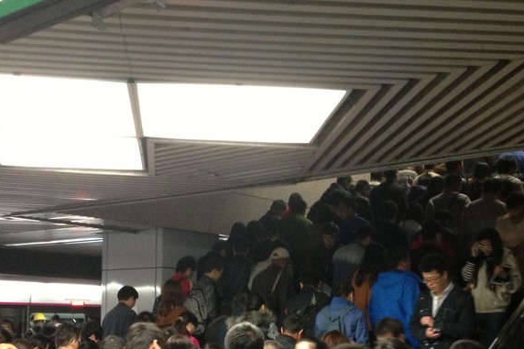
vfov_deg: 24.6
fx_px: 786
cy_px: 280
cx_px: 246
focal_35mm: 54
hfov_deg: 36.9
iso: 400
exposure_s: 1/20
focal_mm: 4.13
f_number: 2.4
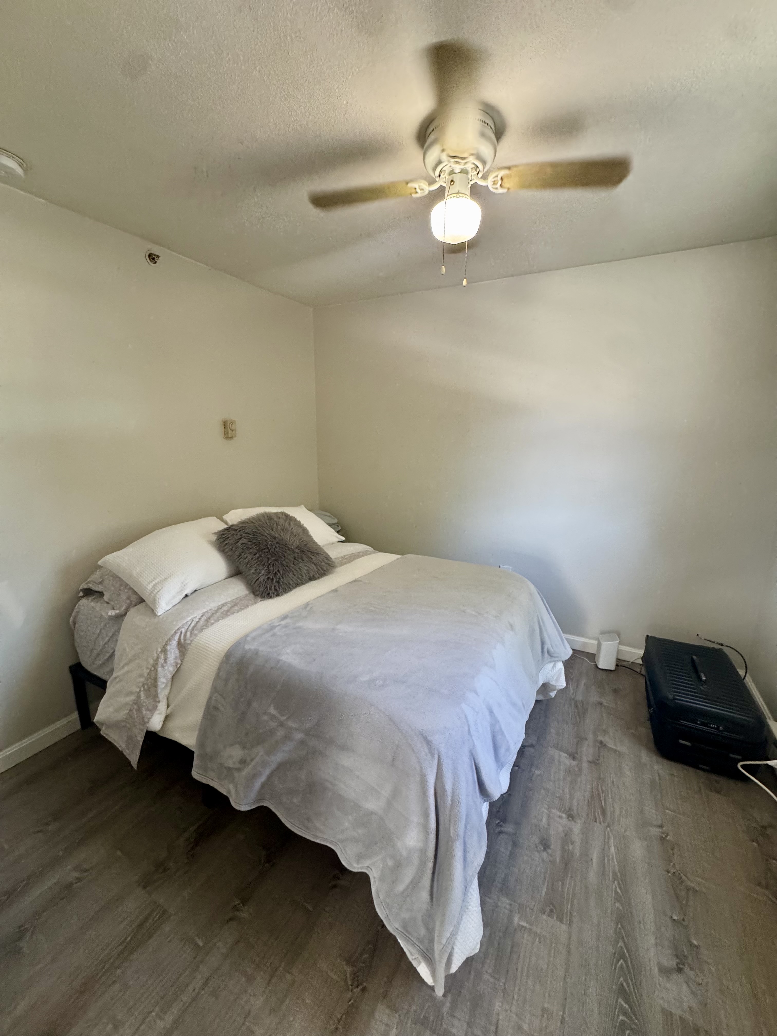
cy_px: 518
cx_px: 388
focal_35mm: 14
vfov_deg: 102.1
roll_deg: -0.9
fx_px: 419
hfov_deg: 85.7
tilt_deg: -10.6
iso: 320
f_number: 2.2
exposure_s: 1/60
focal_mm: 2.22
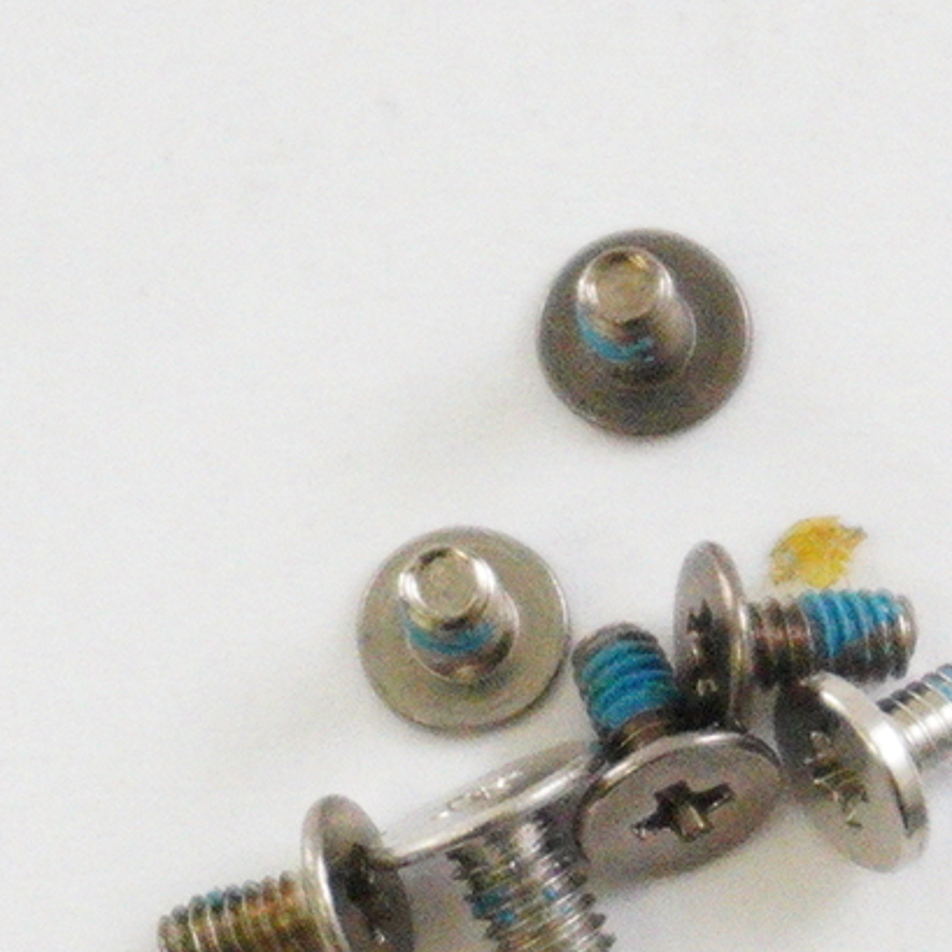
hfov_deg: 5.2
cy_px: 1220
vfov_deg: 5.2
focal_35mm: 335
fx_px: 10411
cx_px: 1497
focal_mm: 43
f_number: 5.6
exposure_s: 1/250
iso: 6400
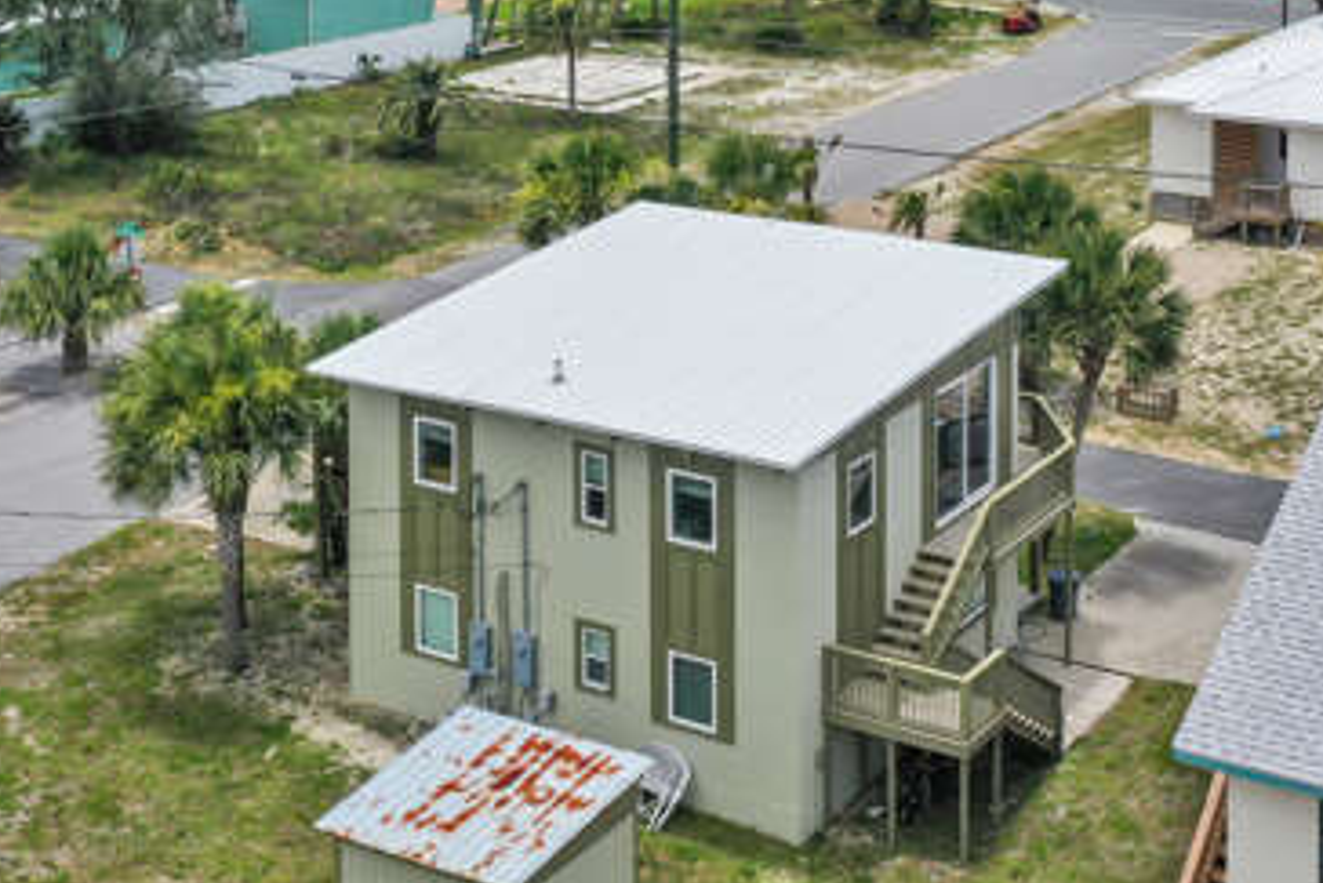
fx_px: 2169
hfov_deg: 33.9
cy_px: 47
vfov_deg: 22.3
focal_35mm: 59
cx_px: 756
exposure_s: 1/640
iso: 100
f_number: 6.3
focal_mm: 10.26
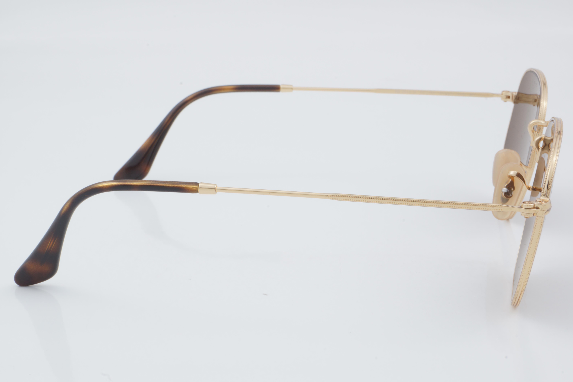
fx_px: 1194
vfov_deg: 18.2
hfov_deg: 27.0
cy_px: 191
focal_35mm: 75
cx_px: 286
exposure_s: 1/3
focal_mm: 50
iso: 100
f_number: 32
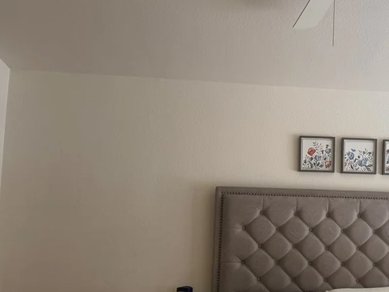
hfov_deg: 42.2
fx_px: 472
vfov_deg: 34.1
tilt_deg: +3.5
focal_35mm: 42
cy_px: 194
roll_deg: -2.0
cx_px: 326
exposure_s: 1/120
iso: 160
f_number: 1.78
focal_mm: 6.76
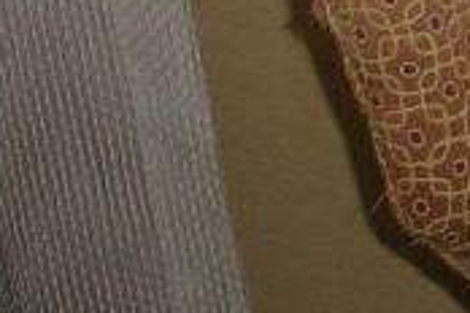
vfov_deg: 6.1
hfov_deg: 8.4
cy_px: -227
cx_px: 1218
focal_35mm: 220
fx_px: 2872
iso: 88
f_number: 3.5
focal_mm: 6.3
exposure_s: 1/72.4
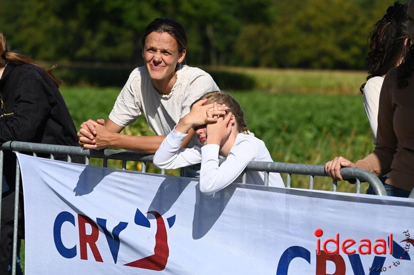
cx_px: 207
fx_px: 2125
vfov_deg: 7.4
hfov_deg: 11.1
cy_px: 138
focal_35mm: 185
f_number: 7.1
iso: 500
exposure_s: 1/3200
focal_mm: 185
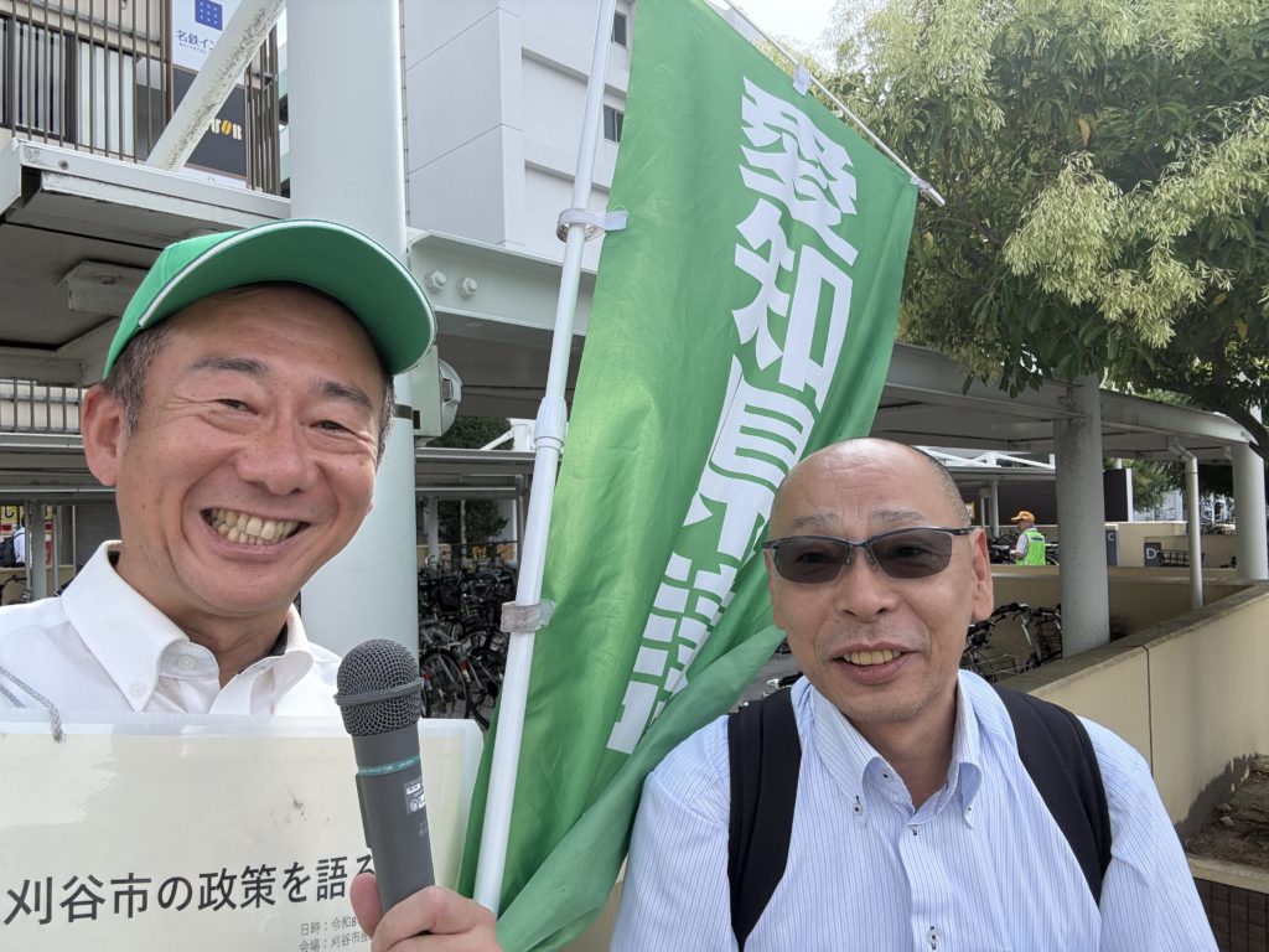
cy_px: 476
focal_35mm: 23
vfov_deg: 58.9
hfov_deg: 73.9
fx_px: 843
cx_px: 634
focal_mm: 2.69
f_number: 1.9
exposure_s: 1/443
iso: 32
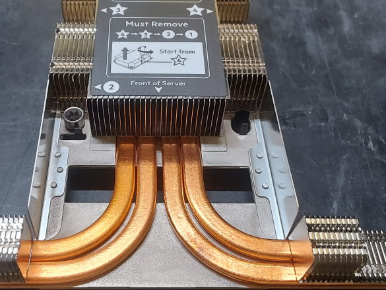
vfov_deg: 35.1
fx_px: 457
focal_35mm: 41
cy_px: 144
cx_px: 152
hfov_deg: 45.5
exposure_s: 1/50
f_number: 1.8
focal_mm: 4.6
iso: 200
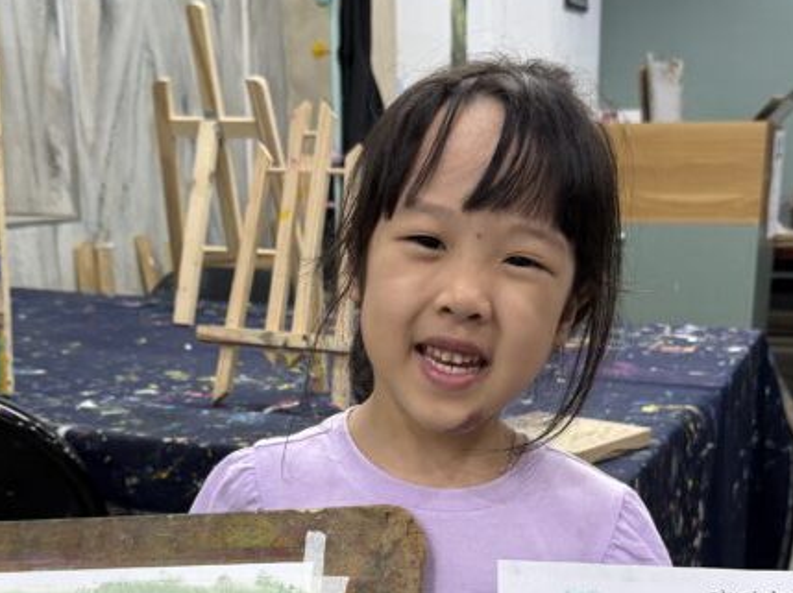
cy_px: 486
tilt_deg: -15.0
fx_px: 1282
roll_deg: -1.0
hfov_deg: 34.4
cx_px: 416
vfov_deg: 25.6
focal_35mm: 56
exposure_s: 1/100
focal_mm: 6.76
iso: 125
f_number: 1.78
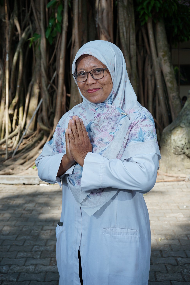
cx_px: 95
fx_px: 396
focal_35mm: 50
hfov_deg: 27.0
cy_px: 142
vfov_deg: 39.6
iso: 125
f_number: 7.1
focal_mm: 50
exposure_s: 1/160
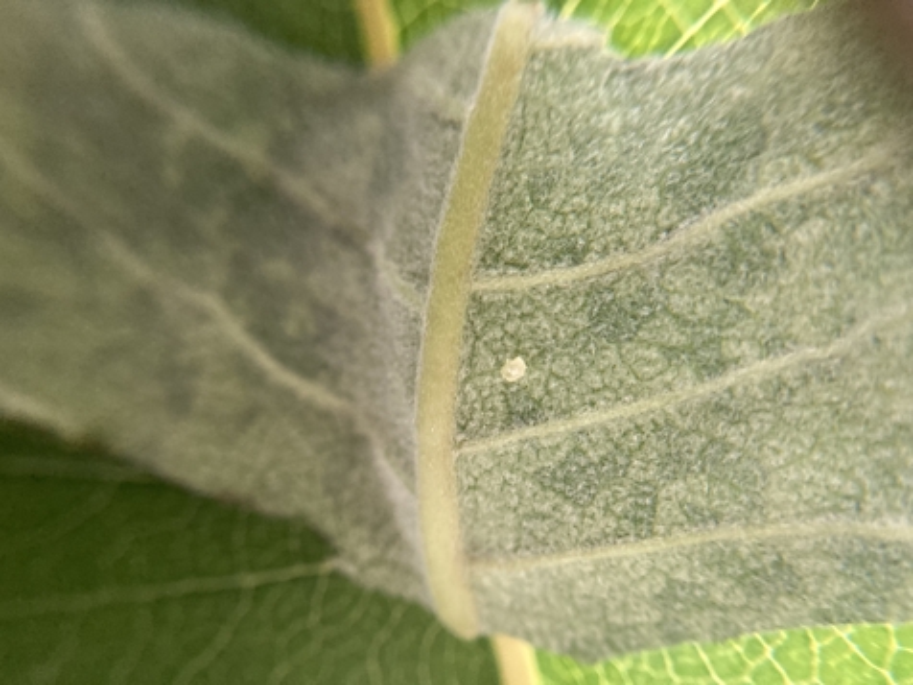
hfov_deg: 63.4
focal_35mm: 28
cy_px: 342
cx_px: 456
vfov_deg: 49.7
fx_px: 739
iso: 400
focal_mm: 3.99
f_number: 1.8
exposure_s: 1/31
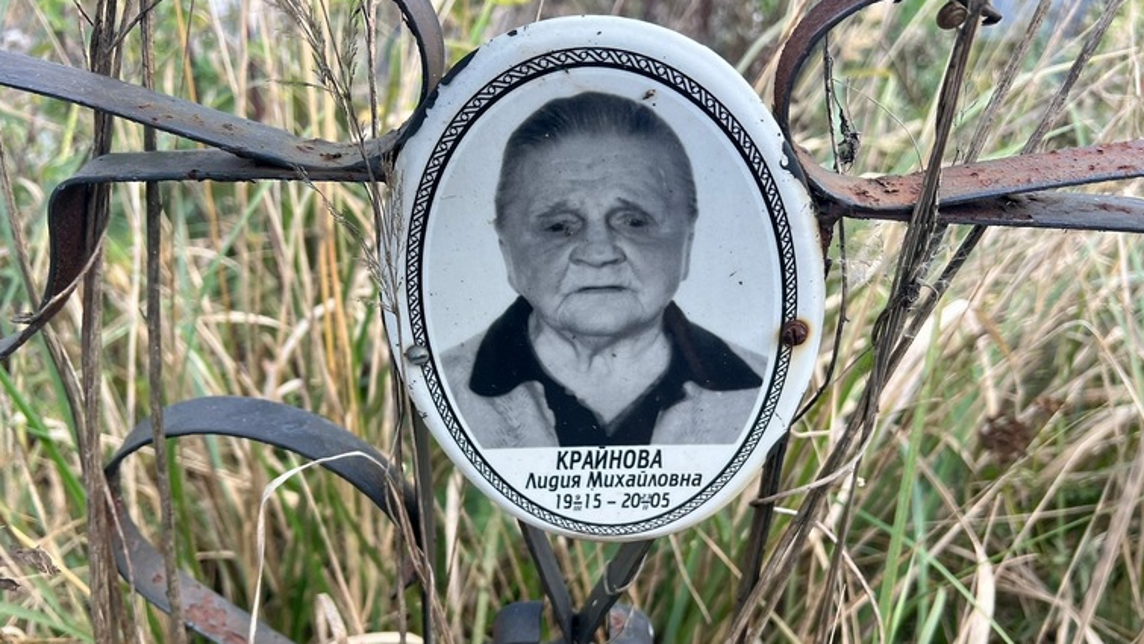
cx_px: 555
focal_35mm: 30
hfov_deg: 64.3
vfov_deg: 38.8
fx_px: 910
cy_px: 379
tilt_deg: -38.8
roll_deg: -3.5
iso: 50
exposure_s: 1/427
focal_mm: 5.7
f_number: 1.5
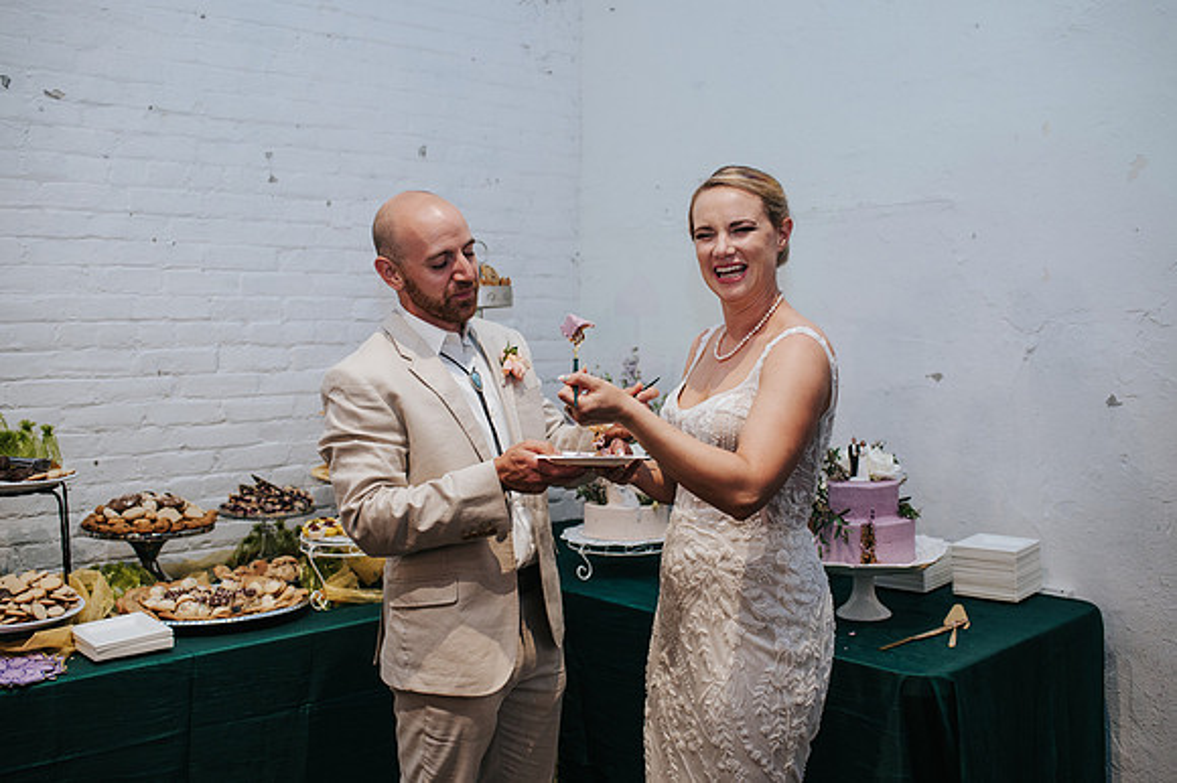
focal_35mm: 36
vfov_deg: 37.2
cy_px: 392
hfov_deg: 53.7
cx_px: 588
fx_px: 1162
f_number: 2.8
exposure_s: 1/200
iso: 1000
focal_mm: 35
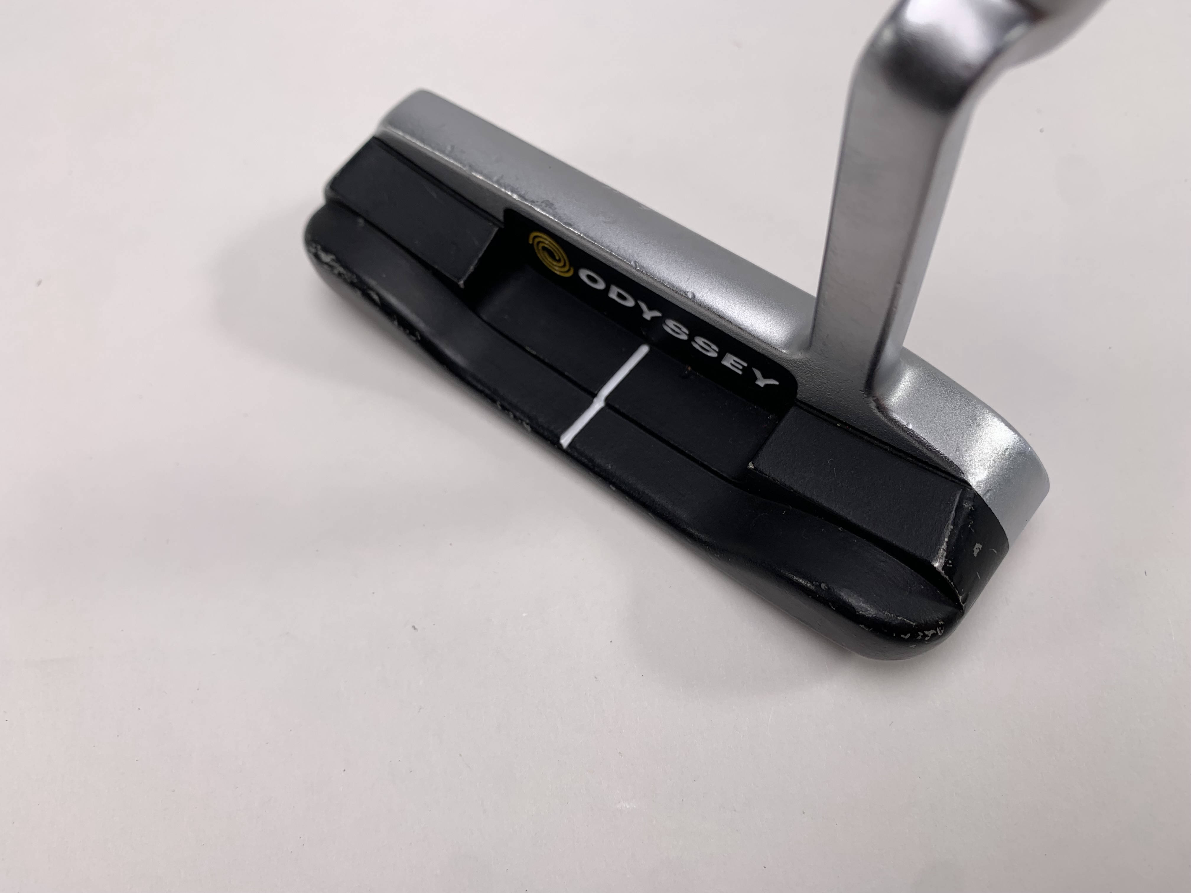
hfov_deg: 67.3
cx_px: 596
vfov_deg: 53.1
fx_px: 895
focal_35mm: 26
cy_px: 446
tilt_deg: -62.3
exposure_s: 1/160
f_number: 1.8
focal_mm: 4.25
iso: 25
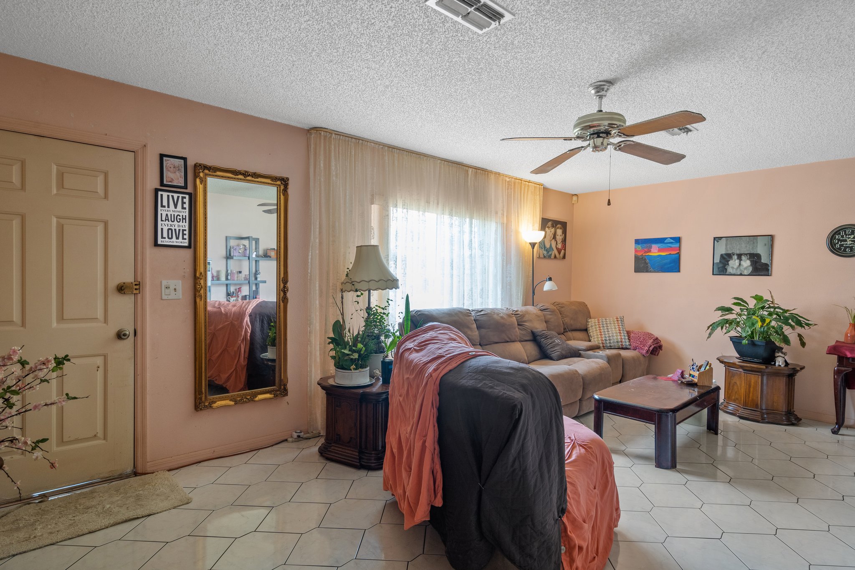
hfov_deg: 86.9
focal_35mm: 19
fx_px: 451
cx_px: 428
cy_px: 285
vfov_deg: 64.5
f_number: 8
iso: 320
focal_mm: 19
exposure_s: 1.3
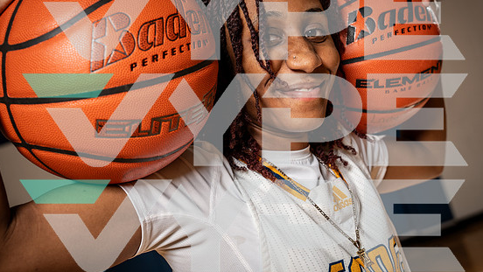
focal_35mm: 55
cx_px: 245
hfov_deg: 37.8
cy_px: 120
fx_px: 705
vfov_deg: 21.8
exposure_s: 1/250
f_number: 5.6
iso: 125
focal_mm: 50
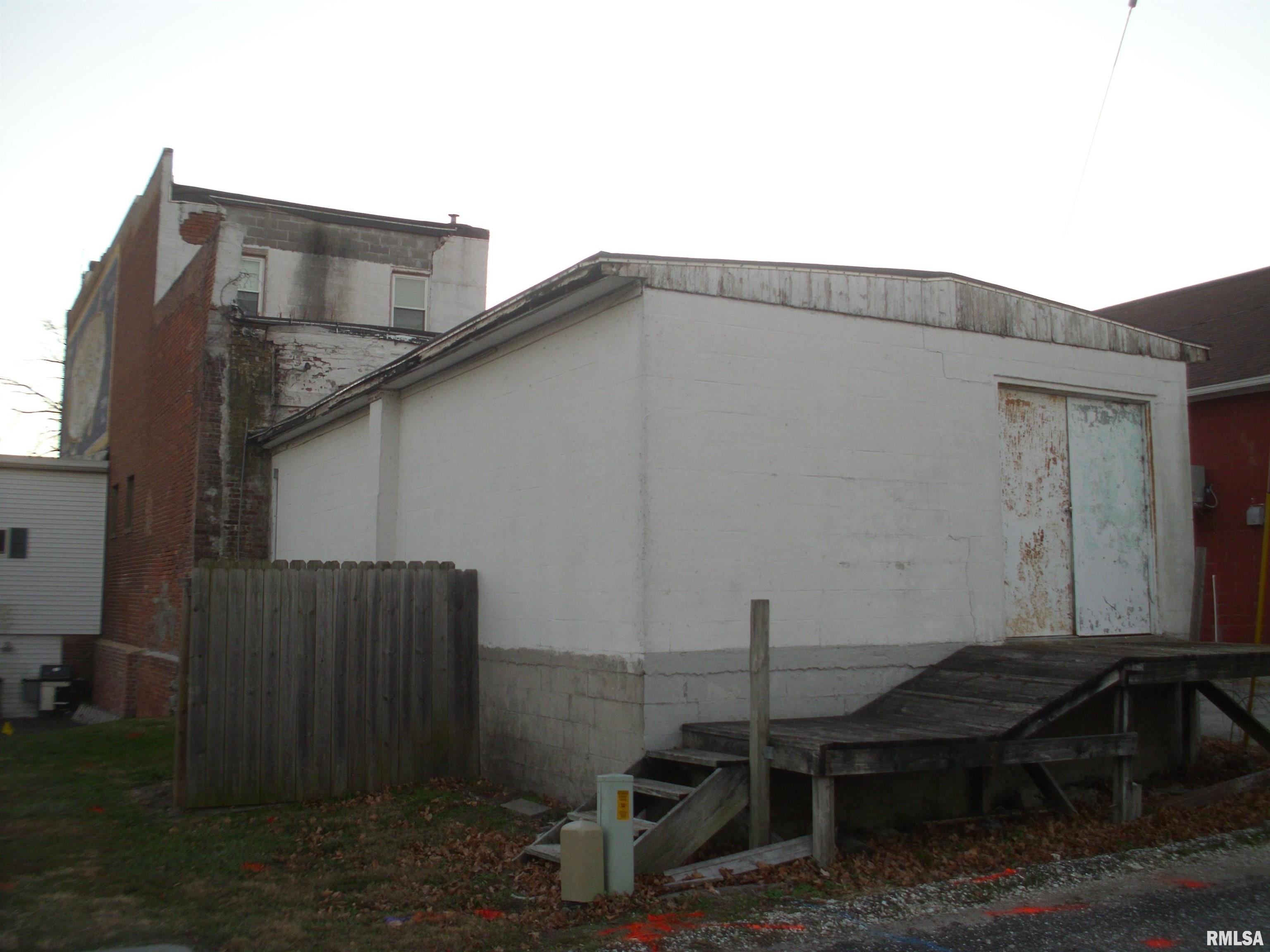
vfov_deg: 37.7
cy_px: 476
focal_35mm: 38
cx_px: 635
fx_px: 1394
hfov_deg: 49.0
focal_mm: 6.3
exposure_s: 1/60
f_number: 2.9
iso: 100
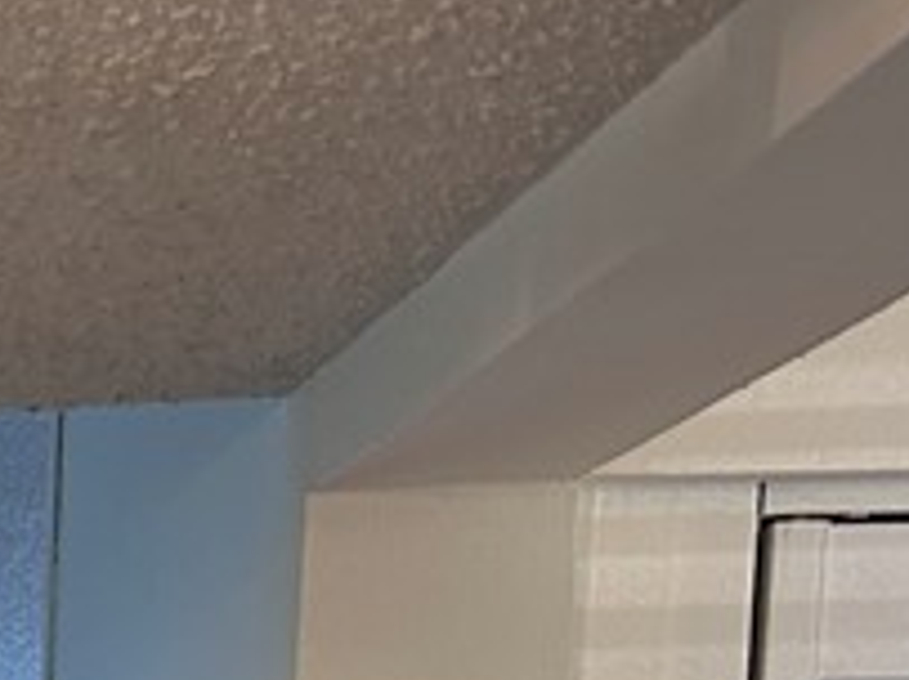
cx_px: -1075
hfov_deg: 12.6
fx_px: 3438
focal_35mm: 131
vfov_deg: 10.1
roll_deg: -0.3
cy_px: 1534
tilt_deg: -5.8
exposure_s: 1/120
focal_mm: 5.7
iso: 125
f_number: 1.5
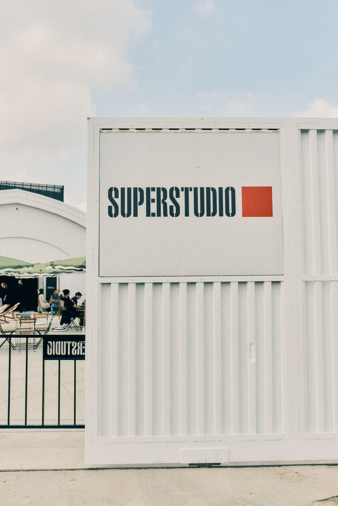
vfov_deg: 58.7
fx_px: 451
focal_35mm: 32
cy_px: 253
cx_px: 169
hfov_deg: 41.1
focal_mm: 21.3
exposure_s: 1/500
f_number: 5.6
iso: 200
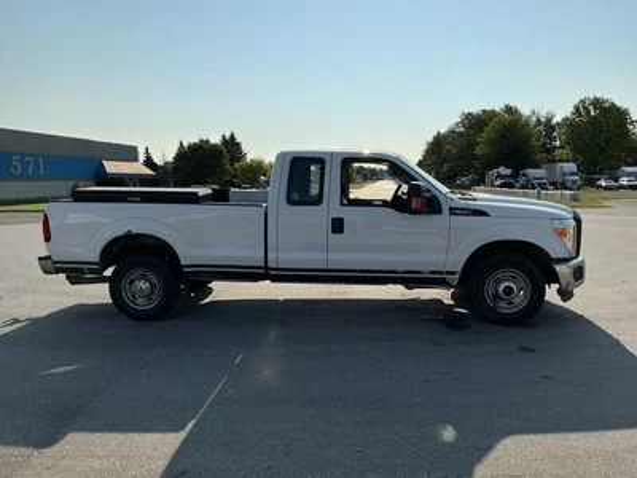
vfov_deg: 49.7
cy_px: 239
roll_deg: +0.8
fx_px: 515
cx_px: 318
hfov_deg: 63.4
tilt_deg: -5.0
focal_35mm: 28
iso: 25
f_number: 1.8
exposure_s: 1/4405
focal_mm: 3
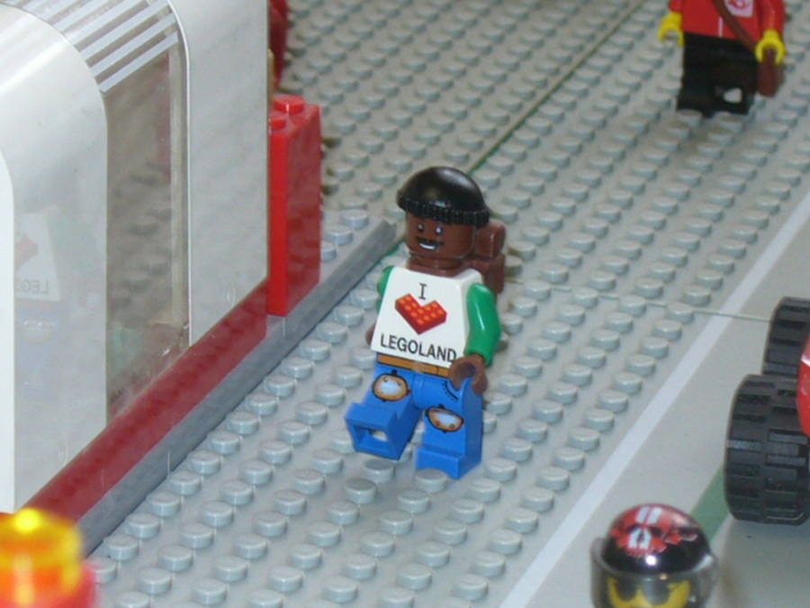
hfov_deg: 32.2
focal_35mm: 60
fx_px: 1404
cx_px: 405
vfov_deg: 24.4
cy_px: 304
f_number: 3.1
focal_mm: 9.9
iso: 80
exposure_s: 1/8
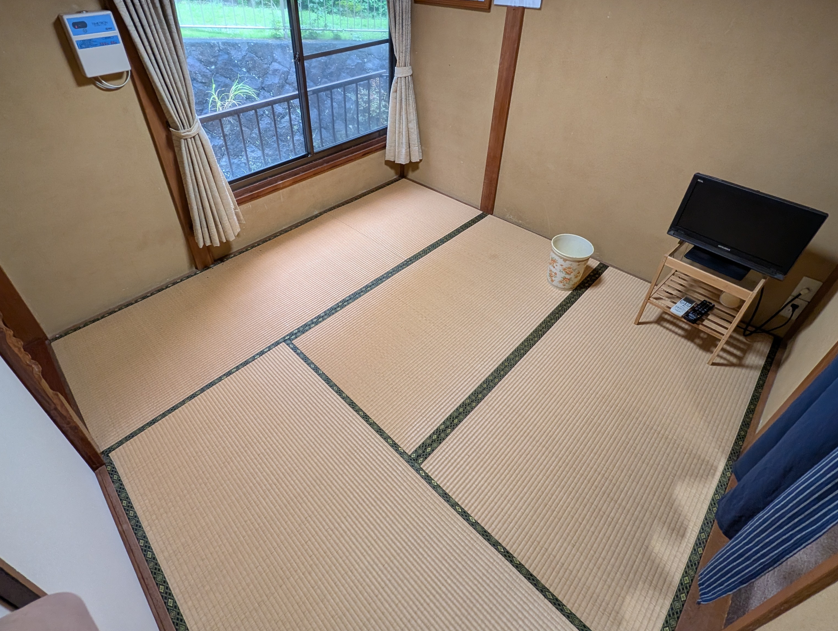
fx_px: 388
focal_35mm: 16
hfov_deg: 94.2
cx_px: 384
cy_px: 239
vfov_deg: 76.9
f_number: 1.7
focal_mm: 2.02
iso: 115
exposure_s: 1/104
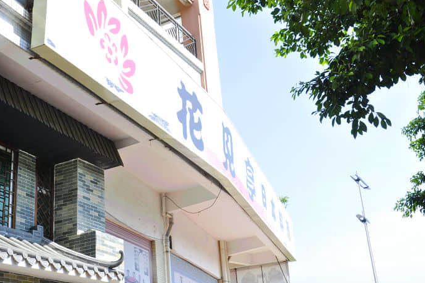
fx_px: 579
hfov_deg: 40.3
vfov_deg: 27.5
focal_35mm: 49
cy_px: 143
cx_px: 216
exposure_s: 1/15
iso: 200
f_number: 29
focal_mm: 32
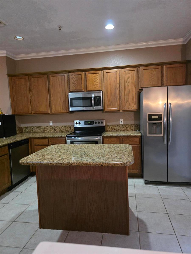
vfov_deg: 73.9
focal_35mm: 23
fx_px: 169
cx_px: 96
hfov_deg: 58.9
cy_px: 127
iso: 2500
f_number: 1.7
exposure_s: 1/120
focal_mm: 6.3
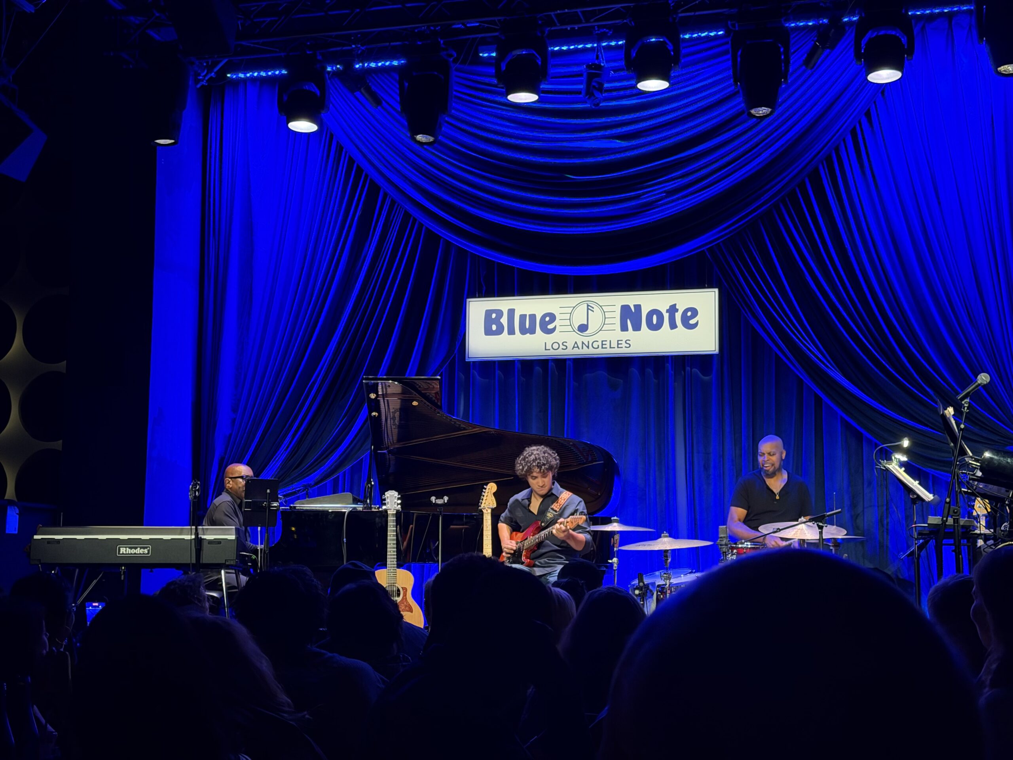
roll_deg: -0.4
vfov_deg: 30.3
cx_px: 506
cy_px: 380
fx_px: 1405
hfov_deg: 39.7
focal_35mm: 48
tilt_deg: +7.4
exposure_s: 1/30
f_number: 1.78
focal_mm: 6.76
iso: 640
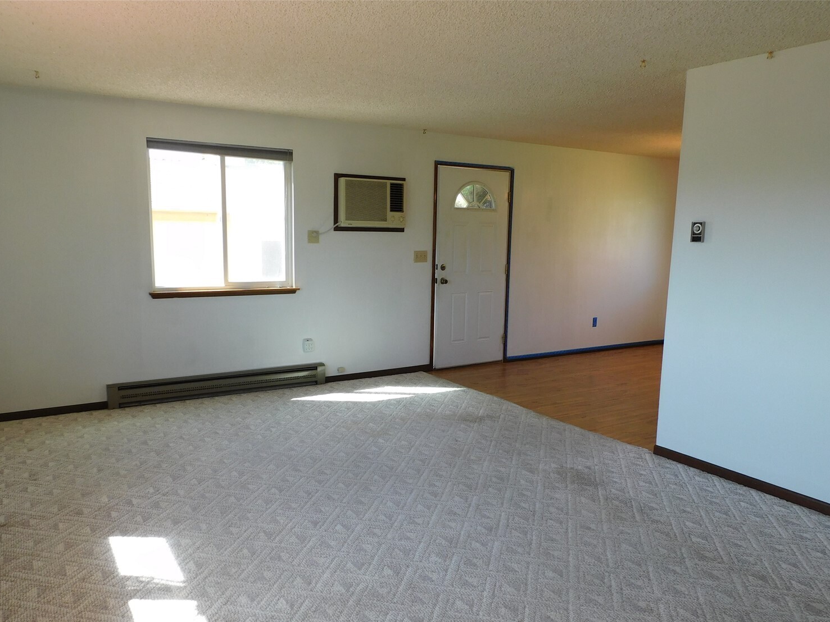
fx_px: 623
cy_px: 336
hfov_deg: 67.3
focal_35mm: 26
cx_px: 400
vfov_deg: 53.0
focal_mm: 4.3
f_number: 3.3
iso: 125
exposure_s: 1/60
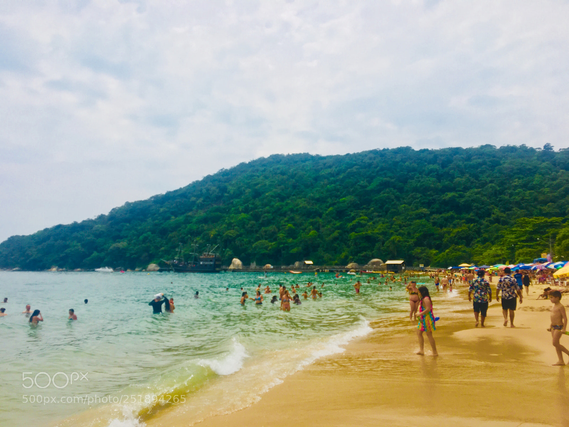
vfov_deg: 48.2
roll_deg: -0.1
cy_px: 214
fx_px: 477
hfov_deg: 61.7
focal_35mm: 29
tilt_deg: +5.6
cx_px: 284
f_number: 2.2
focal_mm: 4.15
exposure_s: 1/2262
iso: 25
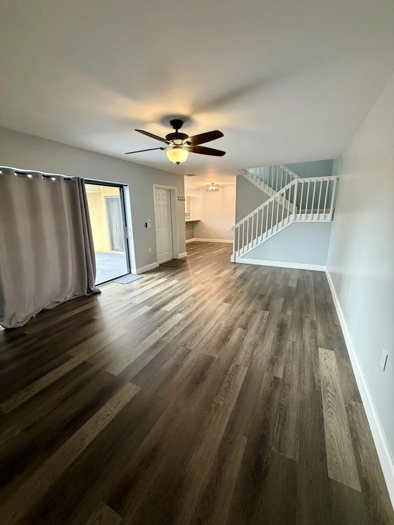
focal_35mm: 14
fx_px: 212
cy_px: 262
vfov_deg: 102.1
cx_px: 197
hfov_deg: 85.7
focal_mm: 2.22
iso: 320
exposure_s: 1/60
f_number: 2.2
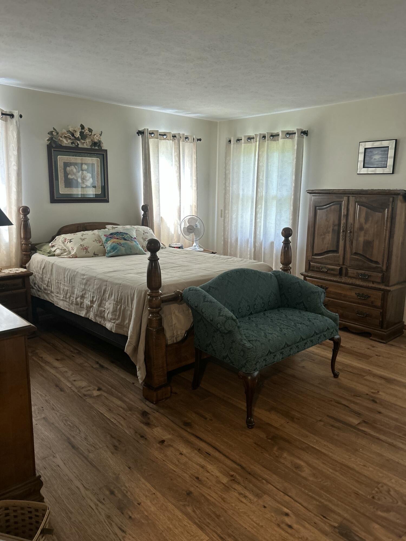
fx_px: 407
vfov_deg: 67.3
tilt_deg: -13.4
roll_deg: -0.4
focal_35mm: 26
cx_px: 203
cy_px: 270
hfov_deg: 53.1
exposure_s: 1/60
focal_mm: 5.7
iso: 250
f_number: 1.5
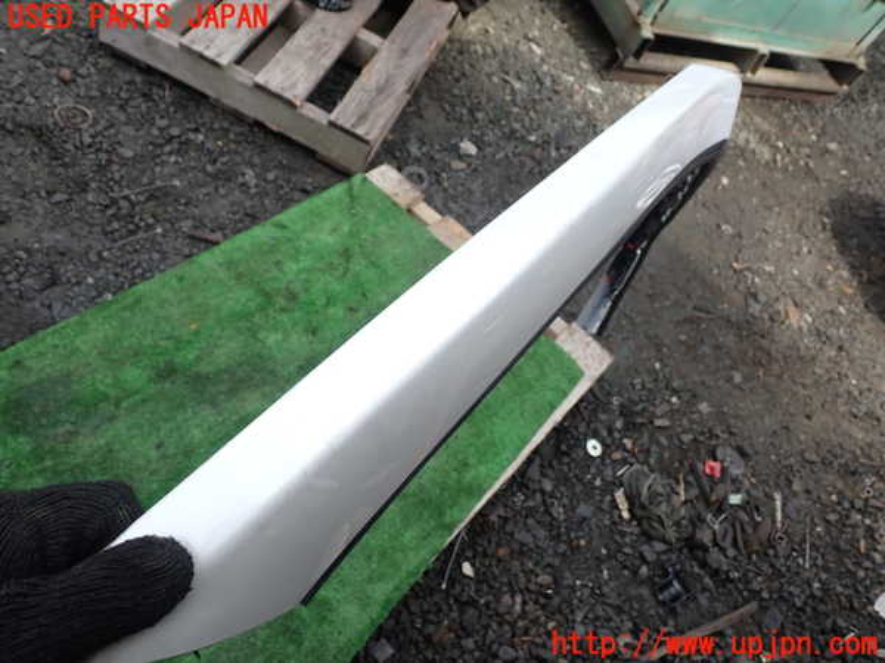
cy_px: 332
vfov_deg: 46.8
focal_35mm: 30
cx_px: 442
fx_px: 767
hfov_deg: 60.0
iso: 100
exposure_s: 1/640
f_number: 3.2
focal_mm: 5.4
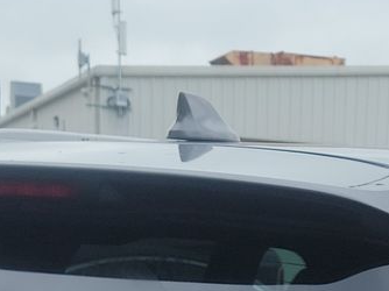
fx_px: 1291
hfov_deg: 17.0
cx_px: 313
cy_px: 683
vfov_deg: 11.0
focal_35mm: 115
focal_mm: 6.7
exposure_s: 1/308
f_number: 1.8
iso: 50
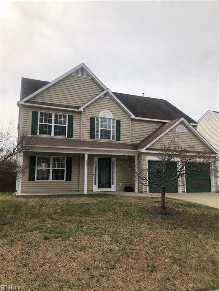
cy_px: 146
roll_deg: -1.5
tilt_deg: +7.1
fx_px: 236
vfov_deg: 63.4
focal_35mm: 28
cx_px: 110
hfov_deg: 49.7
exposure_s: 1/2558
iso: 20
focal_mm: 4
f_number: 1.8
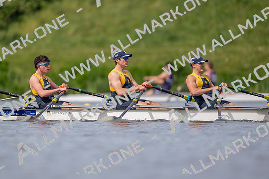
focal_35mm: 679
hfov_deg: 3.0
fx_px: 5073
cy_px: 84
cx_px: 124
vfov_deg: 2.0
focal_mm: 600
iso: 250
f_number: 4
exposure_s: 1/2500
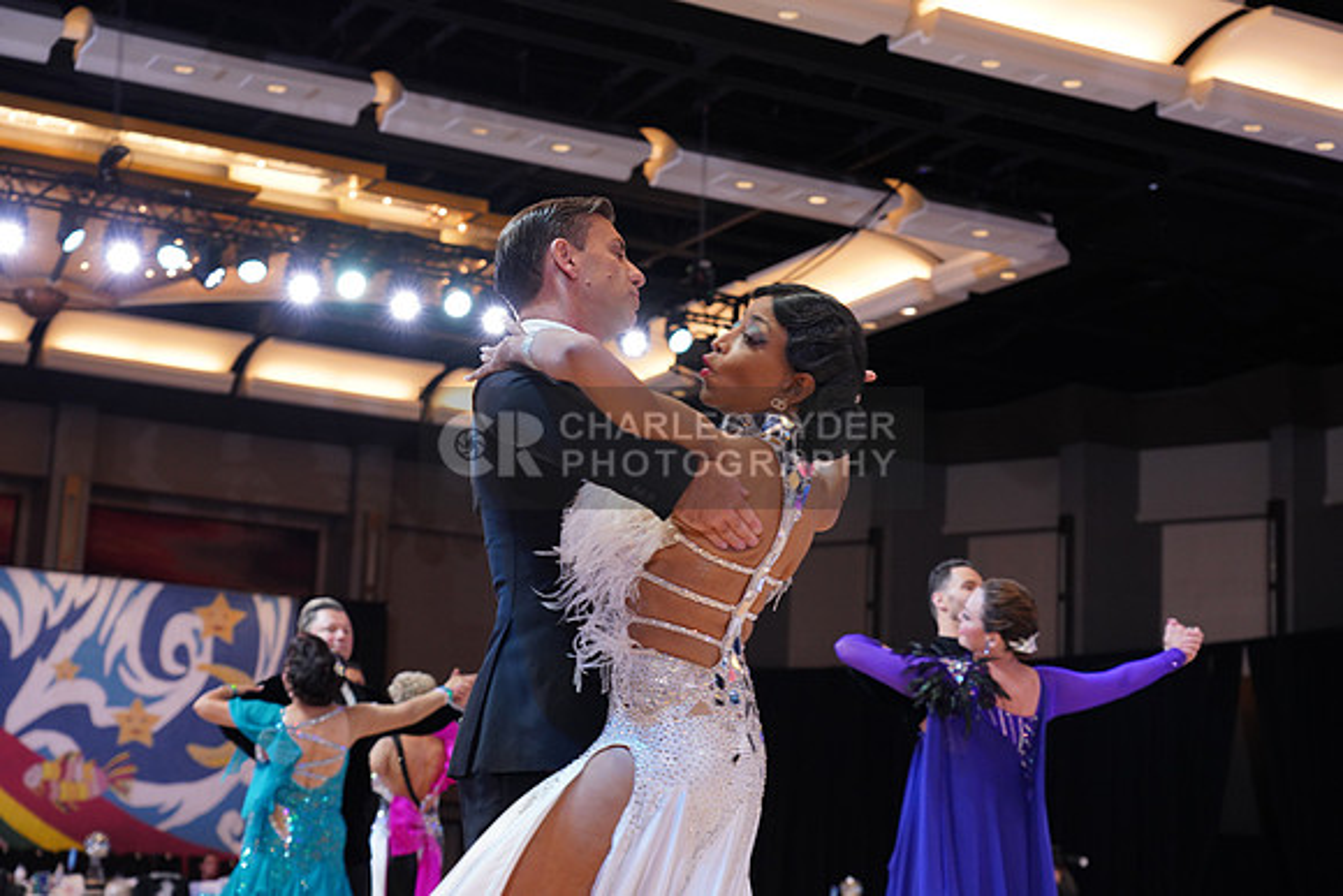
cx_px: 672
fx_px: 2351
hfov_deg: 31.9
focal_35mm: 63
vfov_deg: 21.6
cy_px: 448
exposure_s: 1/160
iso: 1600
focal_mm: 63
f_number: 5
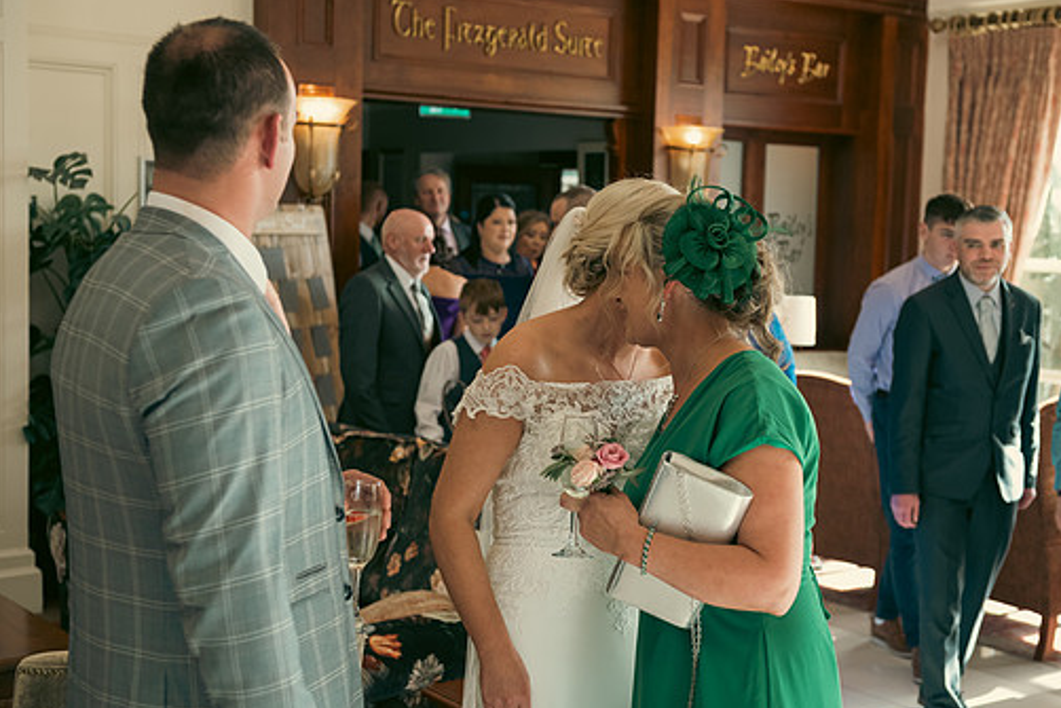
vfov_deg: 26.0
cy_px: 350
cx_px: 577
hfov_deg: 38.1
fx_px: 1533
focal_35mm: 52
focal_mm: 45
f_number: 3.5
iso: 400
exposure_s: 1/125
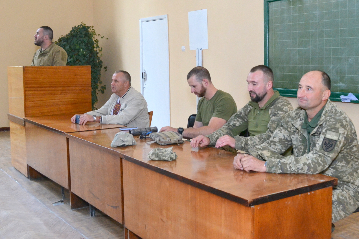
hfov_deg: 53.1
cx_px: 180
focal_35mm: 36
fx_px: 359
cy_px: 120
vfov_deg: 36.9
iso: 1800
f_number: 5.6
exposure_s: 1/250
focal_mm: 24
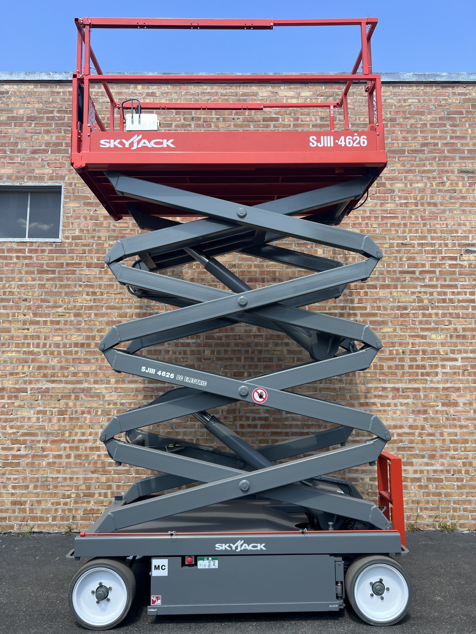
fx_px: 477
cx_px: 238
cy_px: 317
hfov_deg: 53.1
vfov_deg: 67.3
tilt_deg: +7.6
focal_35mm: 26
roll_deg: +0.0
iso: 50
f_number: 1.5
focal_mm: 5.7
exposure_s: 1/1698
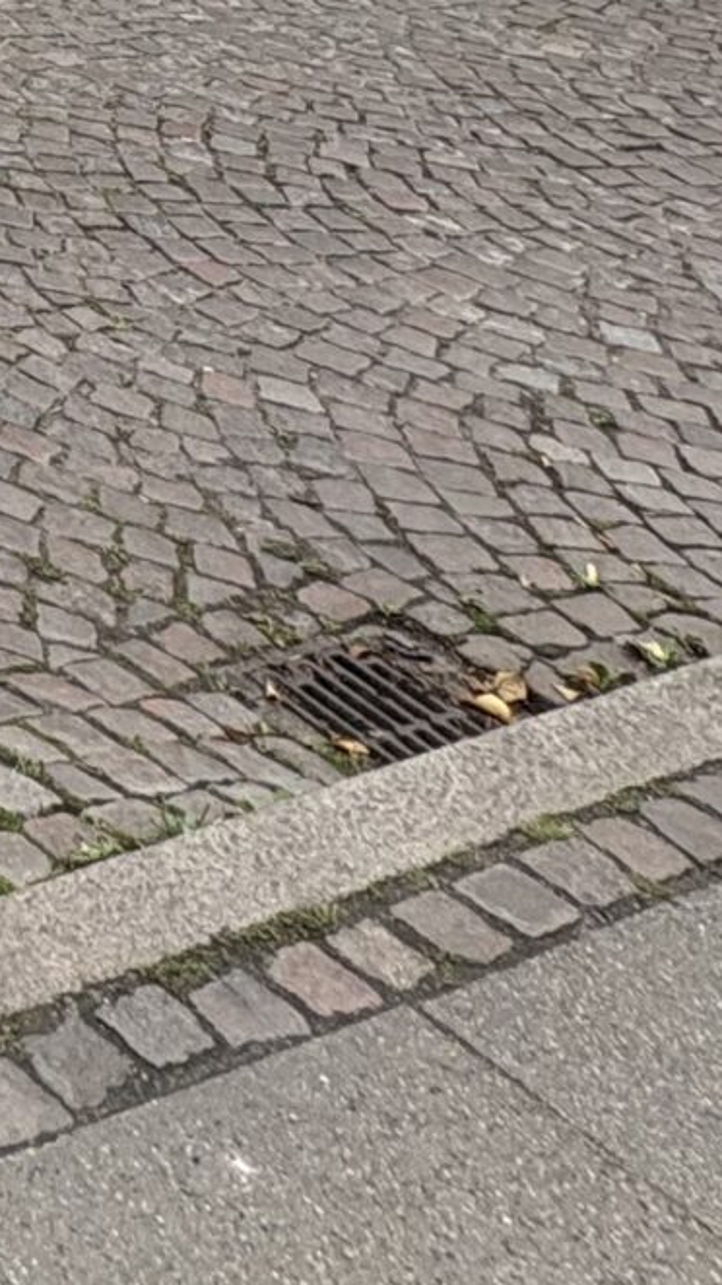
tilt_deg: +7.2
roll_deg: -0.1
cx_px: -1015
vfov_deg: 23.6
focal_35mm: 59
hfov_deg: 14.0
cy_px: -870
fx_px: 2010
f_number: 2.2
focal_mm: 2.22
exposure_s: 1/189
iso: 64
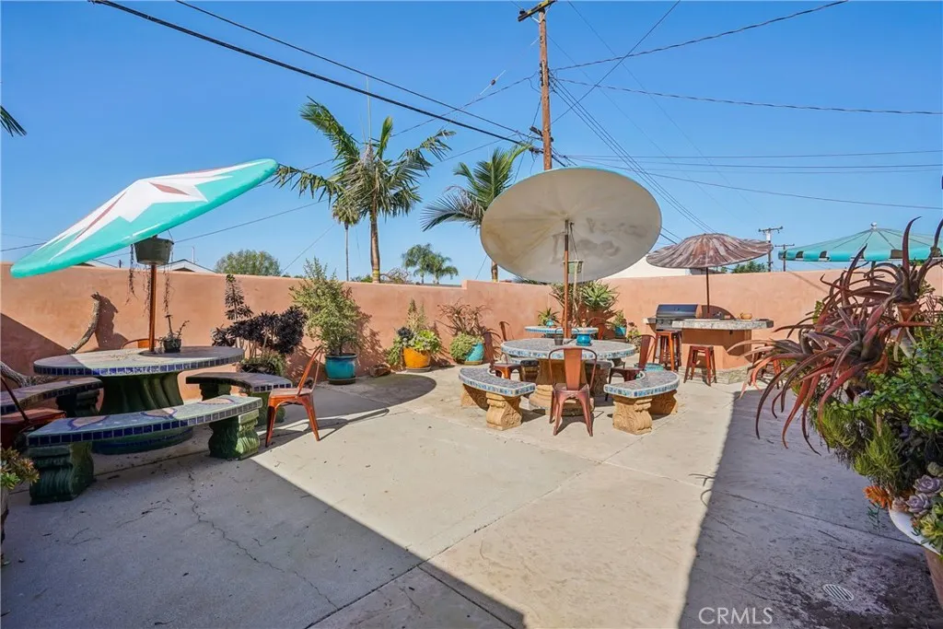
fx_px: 419
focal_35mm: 16
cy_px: 314
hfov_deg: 96.7
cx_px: 472
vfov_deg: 73.8
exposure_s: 1/800
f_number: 8
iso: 400
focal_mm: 16
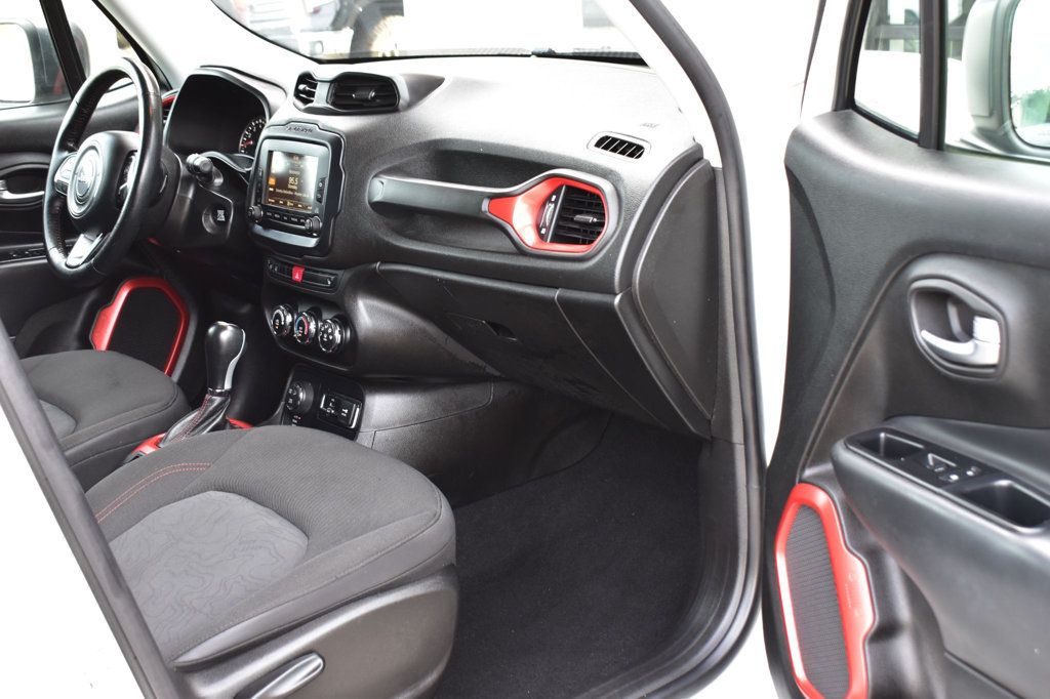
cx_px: 525
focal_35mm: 46
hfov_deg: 42.3
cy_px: 350
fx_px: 1356
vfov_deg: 28.9
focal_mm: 31
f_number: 6.3
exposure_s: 1/20
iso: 400
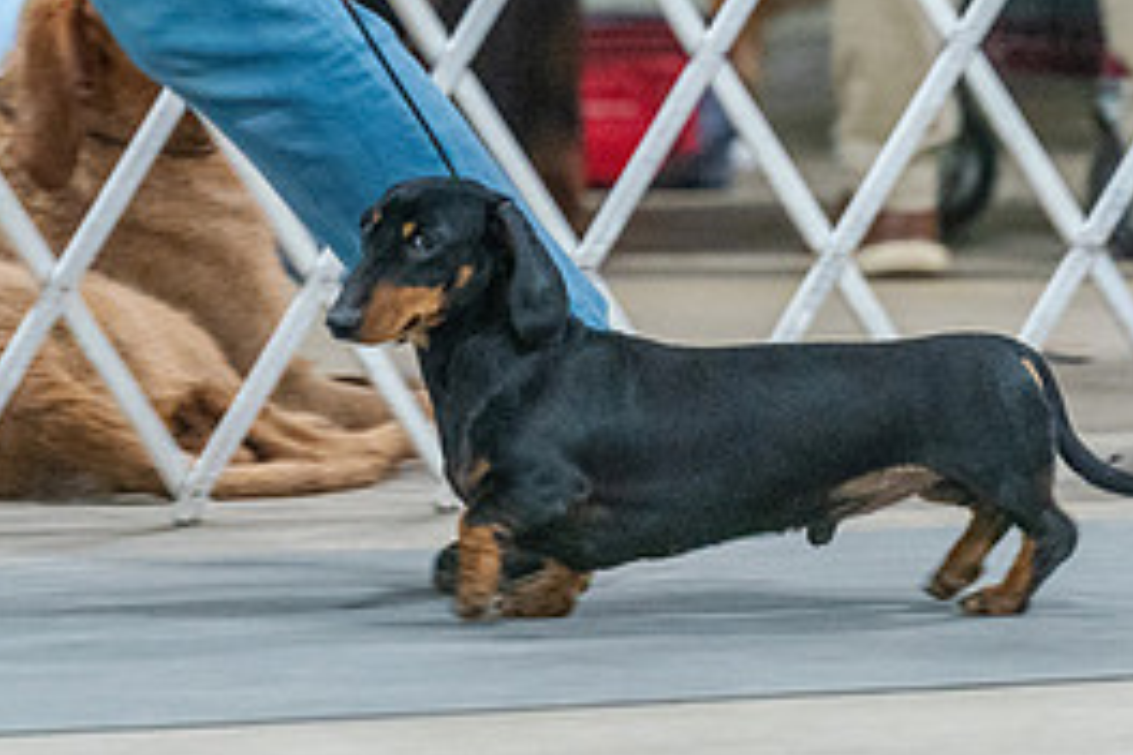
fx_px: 16081
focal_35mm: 511
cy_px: -82
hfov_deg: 4.0
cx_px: 642
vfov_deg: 2.7
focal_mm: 200
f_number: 3.5
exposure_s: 1/200
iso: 6400
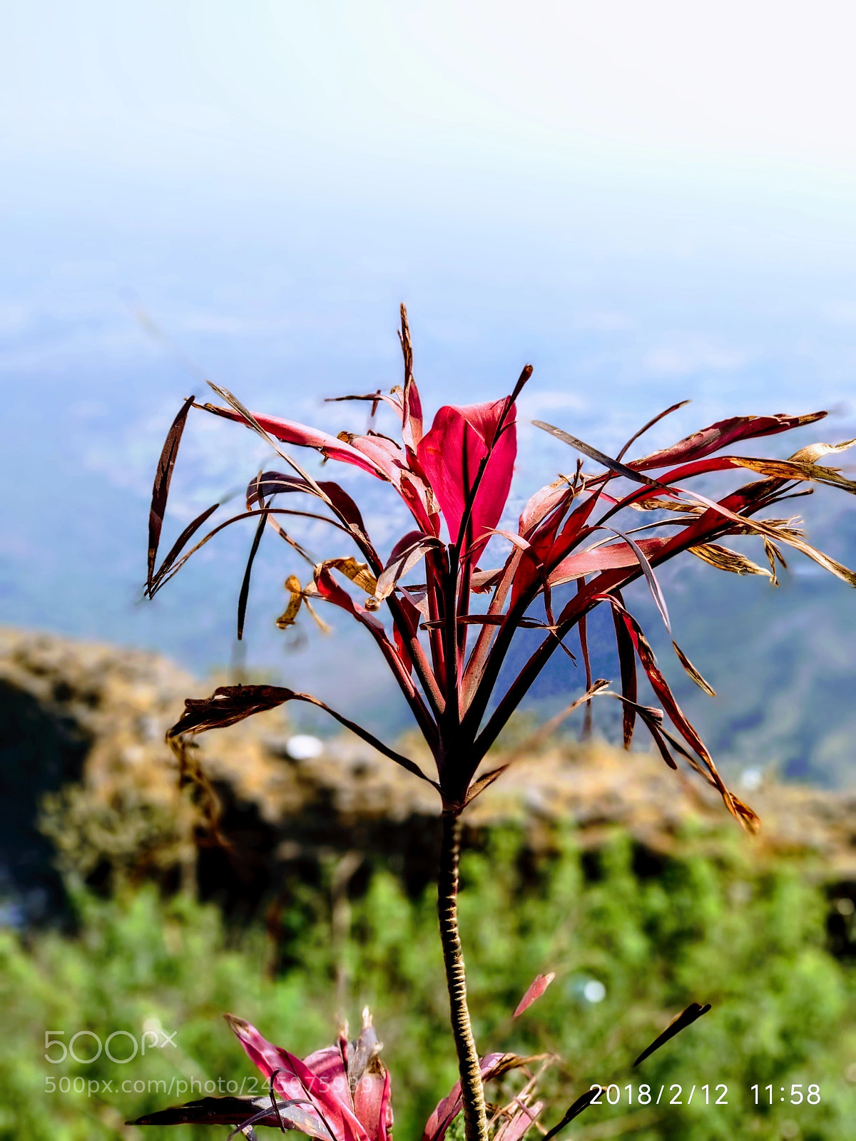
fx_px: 1715
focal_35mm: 52
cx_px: 428
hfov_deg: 28.0
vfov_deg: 36.8
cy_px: 570
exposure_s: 1/471
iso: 100
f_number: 2.6
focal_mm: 5.99
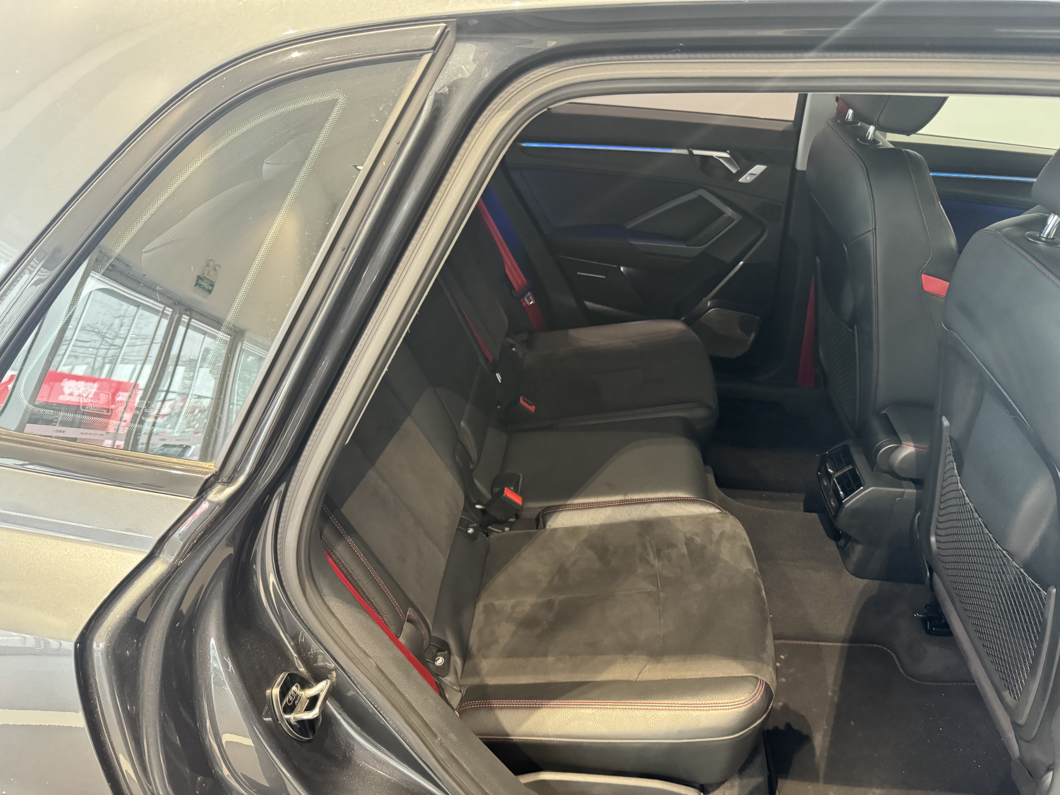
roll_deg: -1.1
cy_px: 398
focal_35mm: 24
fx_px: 735
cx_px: 530
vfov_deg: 56.8
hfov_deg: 71.6
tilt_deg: -33.1
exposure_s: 1/25
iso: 1250
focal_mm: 6.76
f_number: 1.78
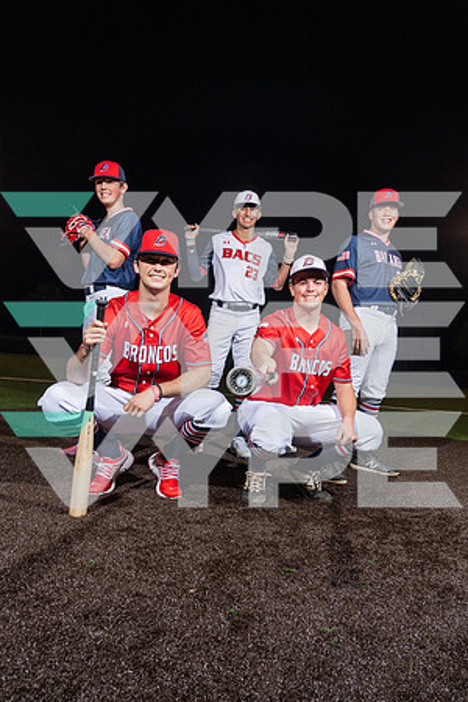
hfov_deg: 49.6
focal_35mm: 26
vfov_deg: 69.4
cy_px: 351
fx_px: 507
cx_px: 234
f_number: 8
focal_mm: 26
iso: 200
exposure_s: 1/125
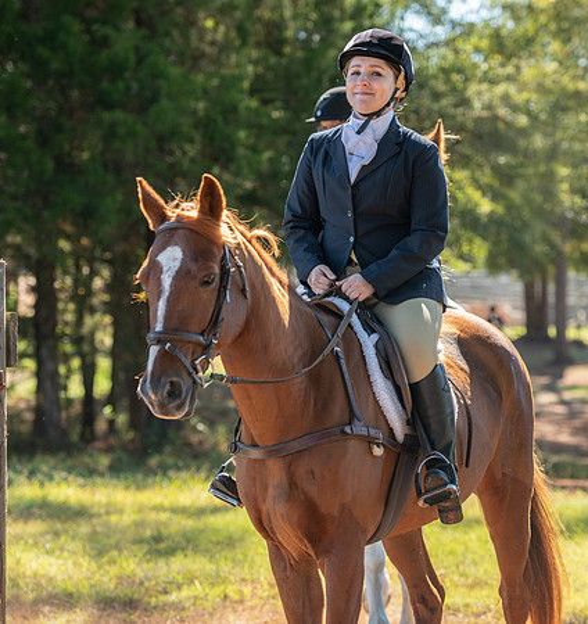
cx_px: 367
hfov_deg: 12.3
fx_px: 2731
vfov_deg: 13.0
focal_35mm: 138
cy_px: 312
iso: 200
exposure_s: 1/320
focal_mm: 105
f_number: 4
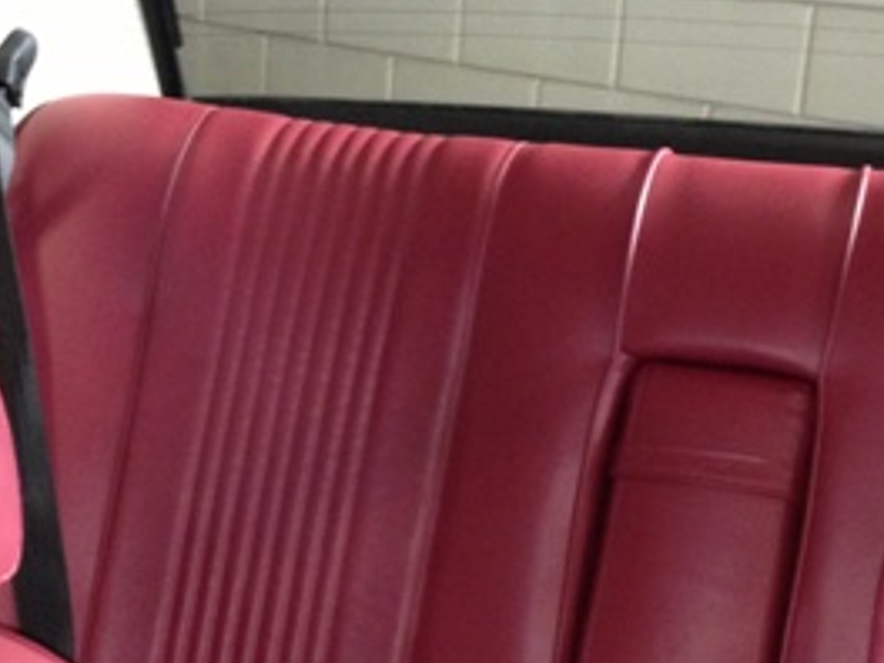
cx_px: 332
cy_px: 593
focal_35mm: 80
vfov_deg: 18.1
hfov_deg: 24.3
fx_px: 2043
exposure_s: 1/16
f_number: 2.4
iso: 320
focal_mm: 4.13
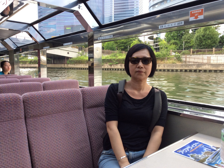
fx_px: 213
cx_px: 112
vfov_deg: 42.8
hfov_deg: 55.4
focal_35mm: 33
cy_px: 84
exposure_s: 1/30
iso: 32
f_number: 2.4
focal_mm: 3.3
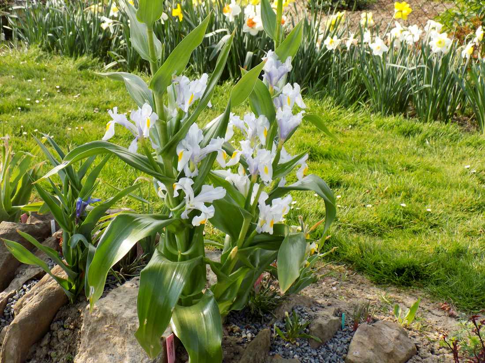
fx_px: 729
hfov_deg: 36.8
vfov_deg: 28.0
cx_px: 242
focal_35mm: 52
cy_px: 182
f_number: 3.9
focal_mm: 9.3
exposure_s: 1/320
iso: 80
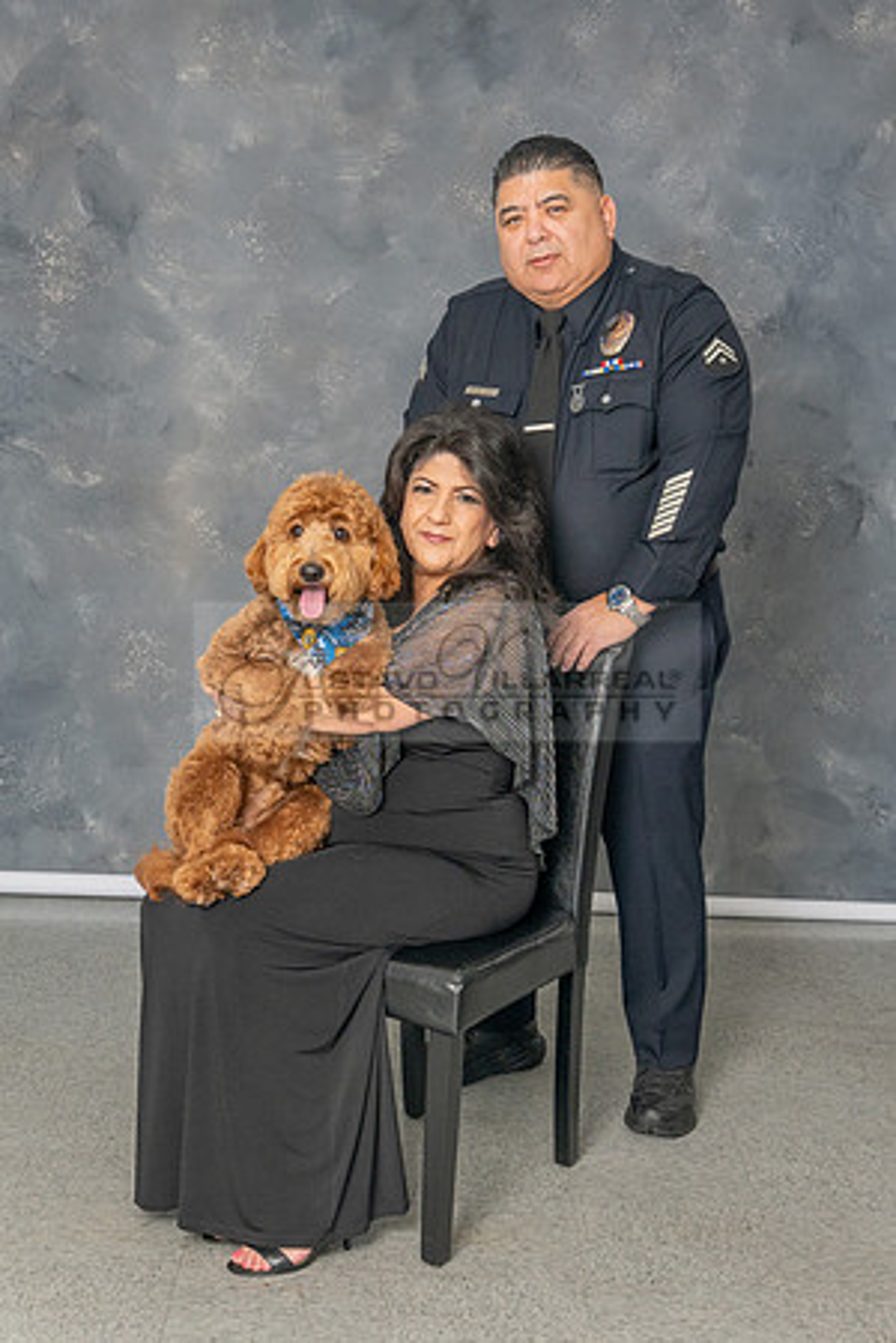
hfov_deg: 24.3
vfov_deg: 36.0
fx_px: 2069
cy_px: 642
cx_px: 294
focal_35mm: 55
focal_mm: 30
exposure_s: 1/200
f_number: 6.3
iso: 200
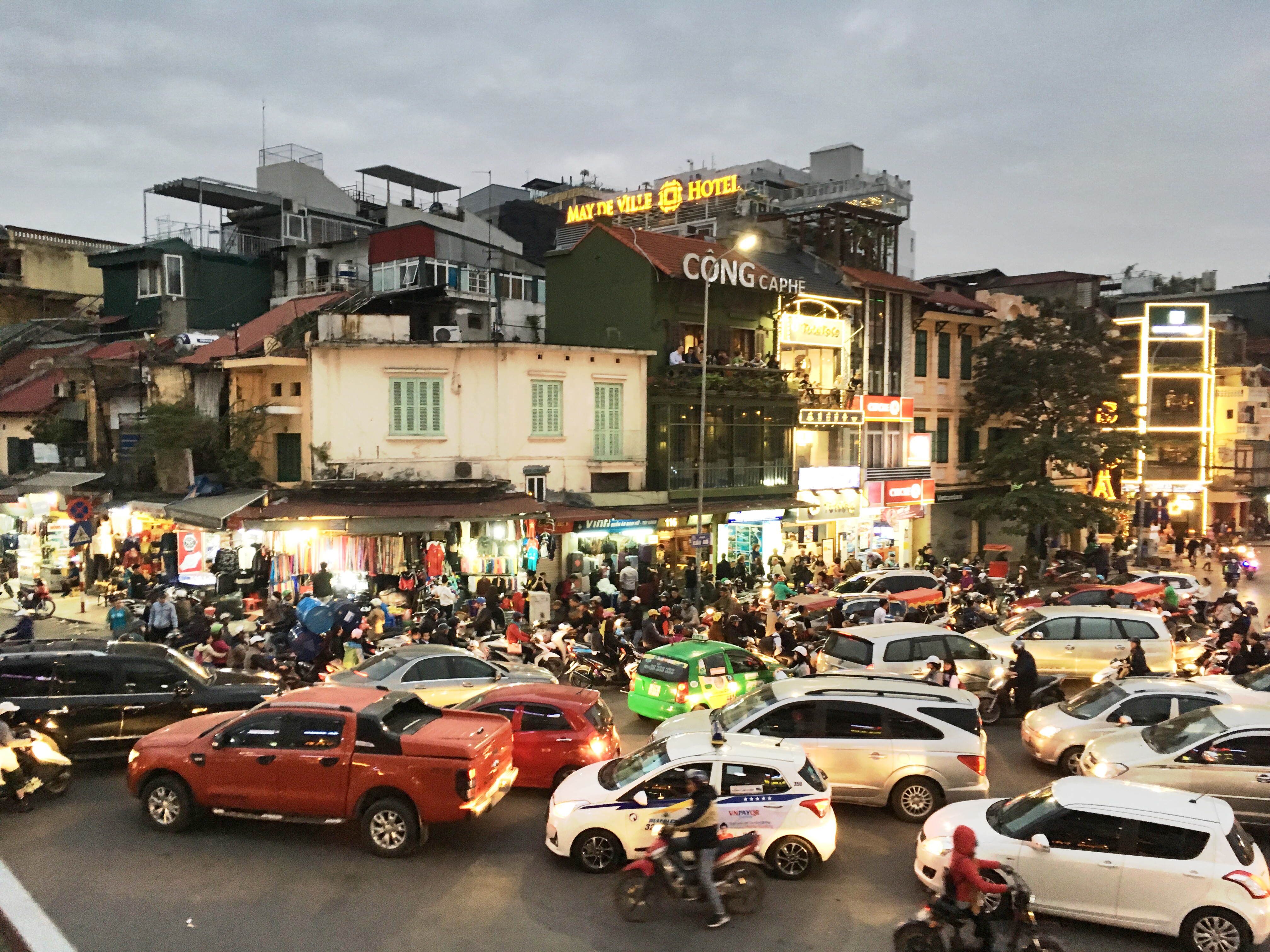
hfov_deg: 61.7
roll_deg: +0.3
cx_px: 635
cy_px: 476
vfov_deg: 48.2
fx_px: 1064
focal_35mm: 29
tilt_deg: -2.3
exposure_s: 1/33
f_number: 2.2
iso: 200
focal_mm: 4.15
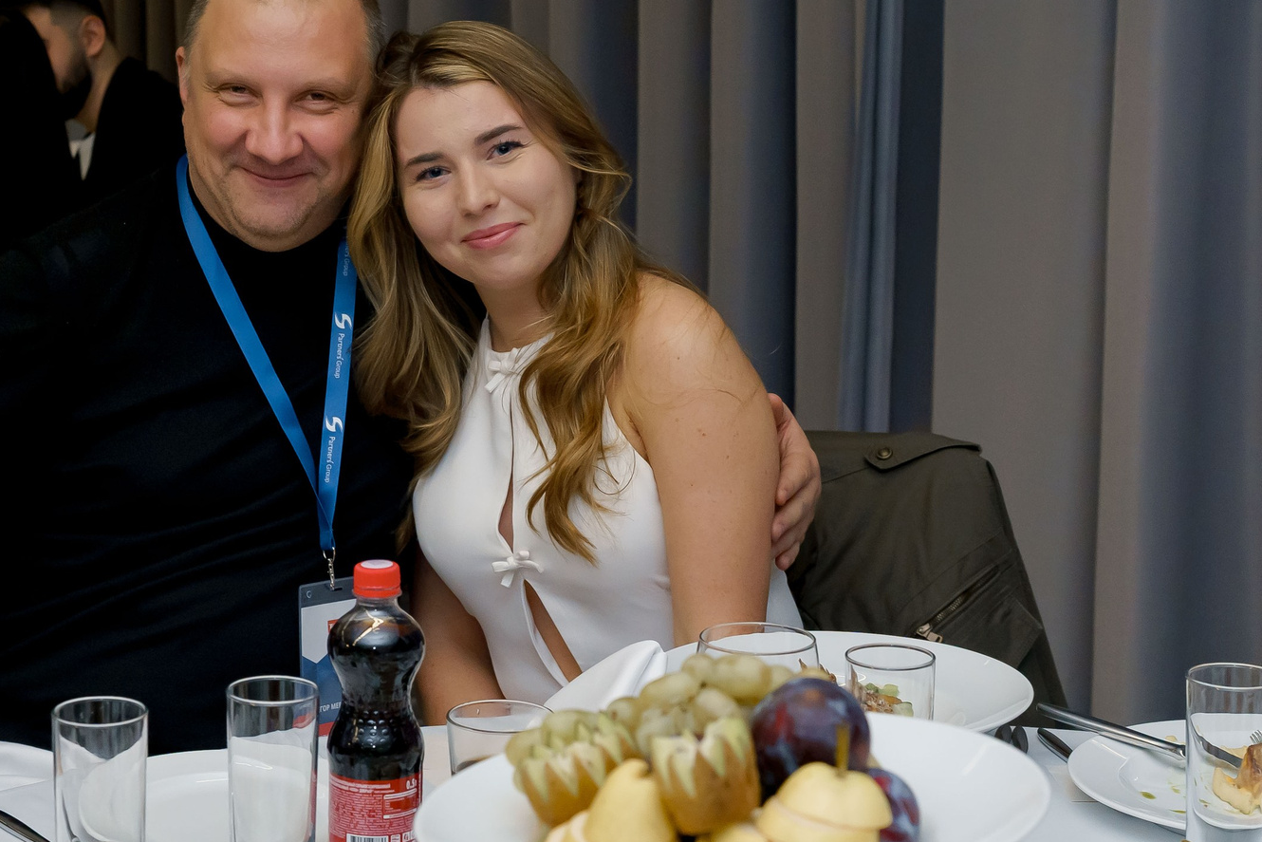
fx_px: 2699
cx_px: 414
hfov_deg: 26.2
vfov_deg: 17.7
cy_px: 339
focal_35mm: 77
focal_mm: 40
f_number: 5
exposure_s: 1/125
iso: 3200
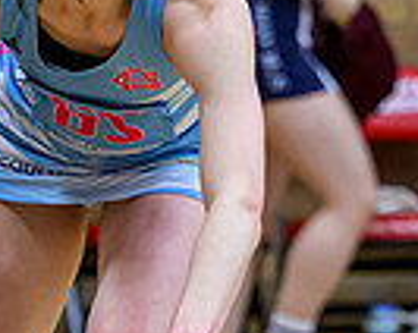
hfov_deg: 2.6
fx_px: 9166
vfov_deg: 2.1
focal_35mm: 742
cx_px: 14
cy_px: 459
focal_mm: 120
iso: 5000
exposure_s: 1/1000
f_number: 2.8
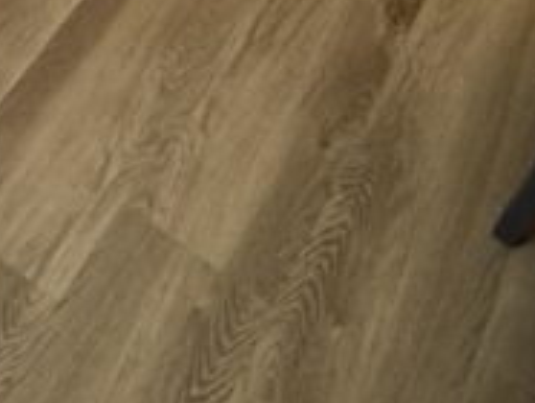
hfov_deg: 24.2
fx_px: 1192
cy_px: -507
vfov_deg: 14.3
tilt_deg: -28.8
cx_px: 3
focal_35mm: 77
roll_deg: -0.4
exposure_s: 1/60
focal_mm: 2.22
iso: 250
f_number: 2.2
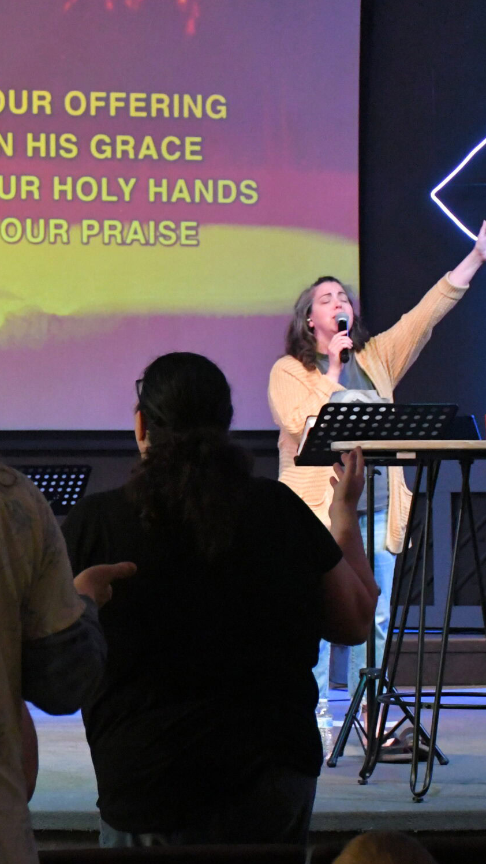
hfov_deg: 10.0
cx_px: -7
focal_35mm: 120
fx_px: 2749
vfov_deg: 17.9
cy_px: 463
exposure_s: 1/500
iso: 10000
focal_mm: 45
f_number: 4.5
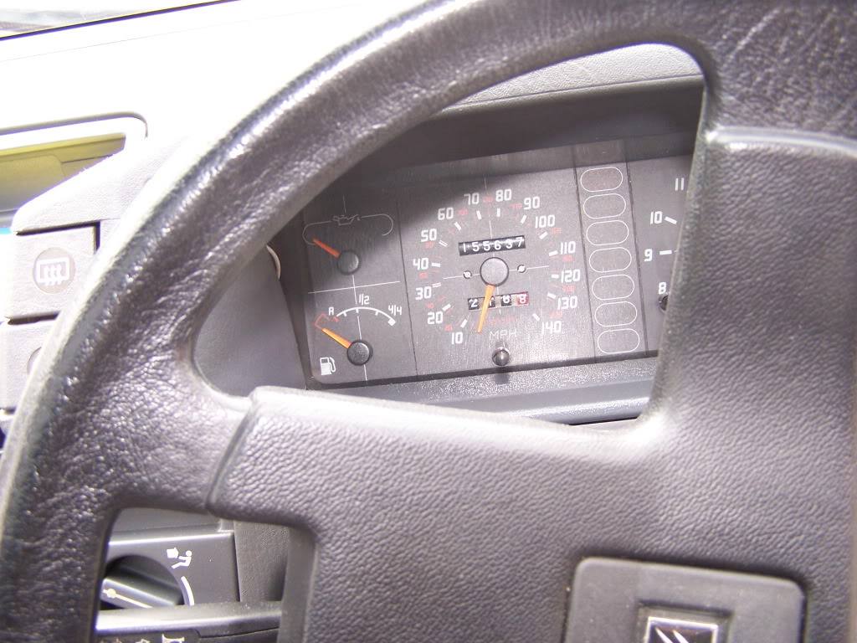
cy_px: 322
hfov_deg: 49.0
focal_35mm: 38
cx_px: 428
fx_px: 941
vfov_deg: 37.7
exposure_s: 1/80
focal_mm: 6.3
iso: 140
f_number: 2.8
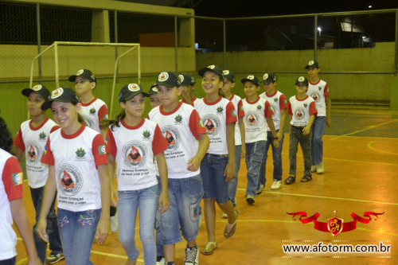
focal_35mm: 60
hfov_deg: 33.4
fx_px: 663
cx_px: 199
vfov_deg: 22.6
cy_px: 132
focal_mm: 40
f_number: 4.5
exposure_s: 1/60
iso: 2200
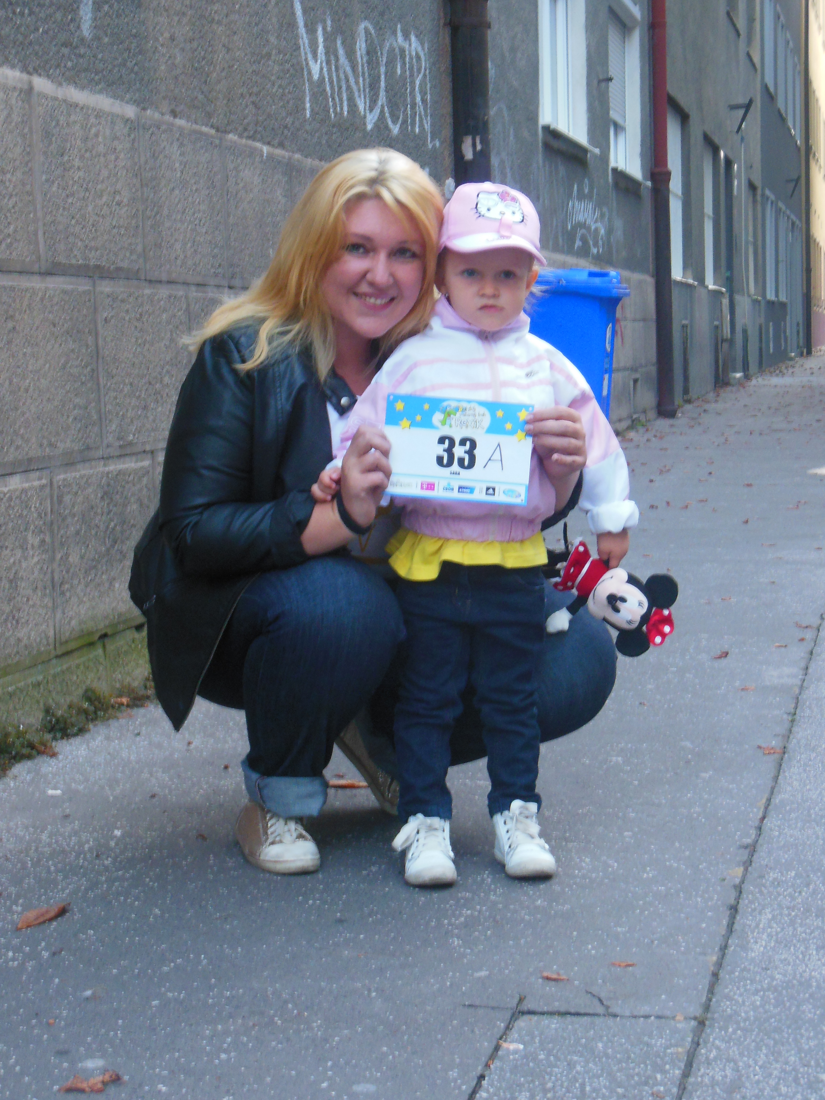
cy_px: 550
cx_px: 412
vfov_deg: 29.4
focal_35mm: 66
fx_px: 2097
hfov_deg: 22.3
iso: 400
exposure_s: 1/20
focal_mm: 11.7
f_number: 4.3
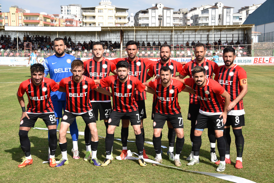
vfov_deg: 20.9
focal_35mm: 65
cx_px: 137
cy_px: 92
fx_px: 495
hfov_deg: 30.9
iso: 100
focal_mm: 65
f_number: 9
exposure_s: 1/200
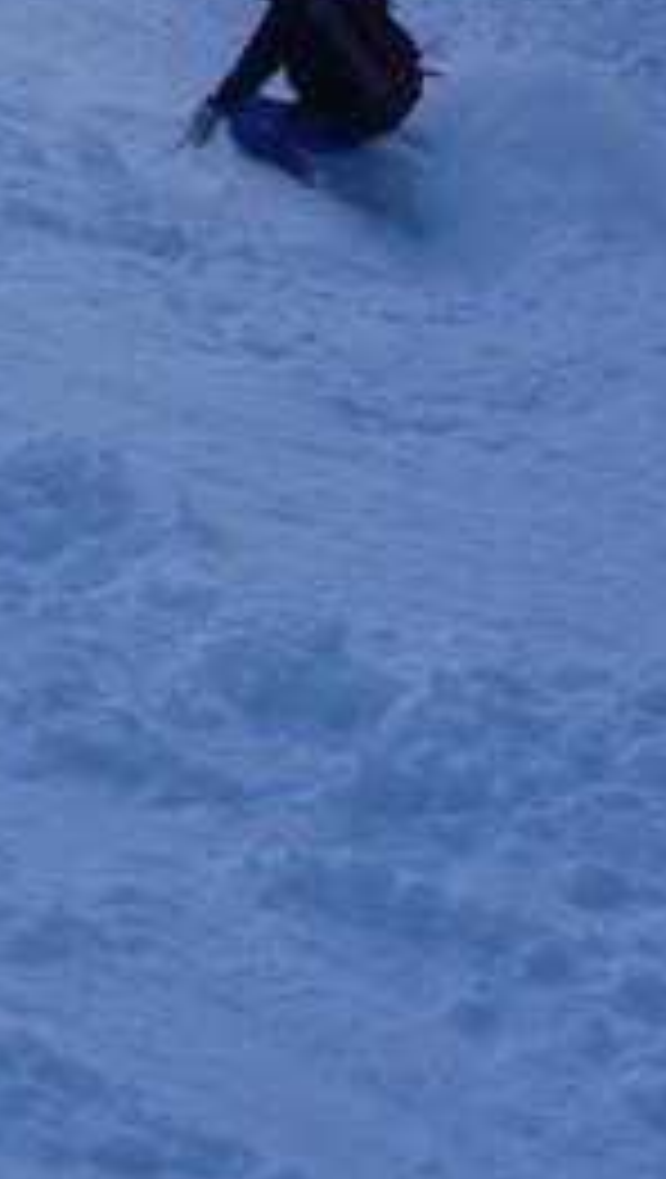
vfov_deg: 22.5
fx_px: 2910
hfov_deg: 12.4
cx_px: -333
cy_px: 202
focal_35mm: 93
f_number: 2.8
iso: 80
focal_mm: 5
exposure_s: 1/800
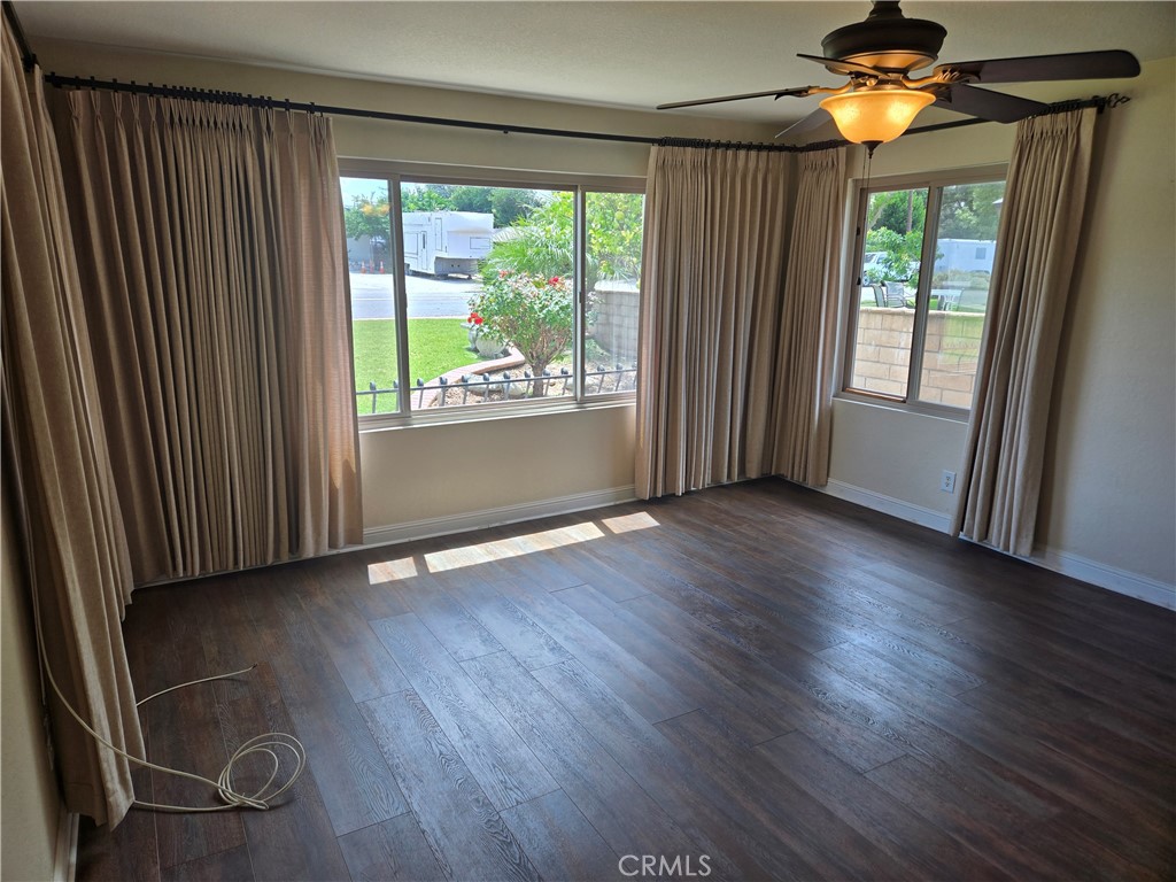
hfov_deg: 73.9
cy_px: 441
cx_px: 588
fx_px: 781
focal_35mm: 23
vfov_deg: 58.9
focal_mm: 5.4
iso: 32
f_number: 1.8
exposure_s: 1/180
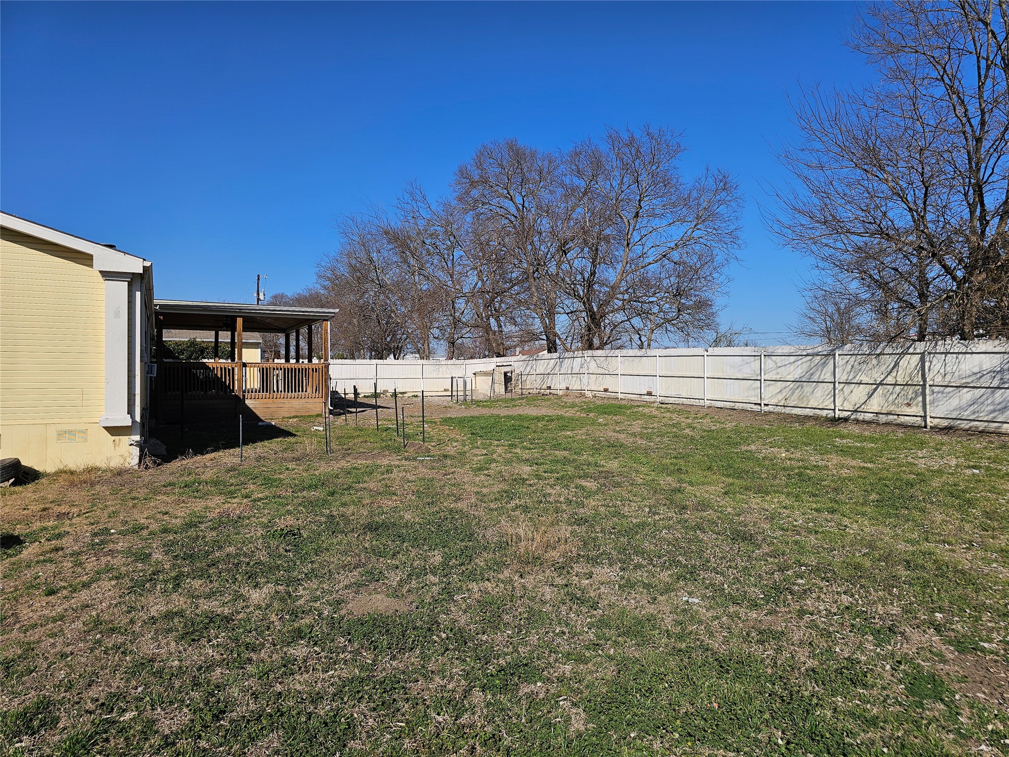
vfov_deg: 58.9
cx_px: 504
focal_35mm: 23
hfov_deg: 73.9
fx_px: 670
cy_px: 378
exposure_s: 1/1332
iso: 10
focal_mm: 6.3
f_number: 1.7
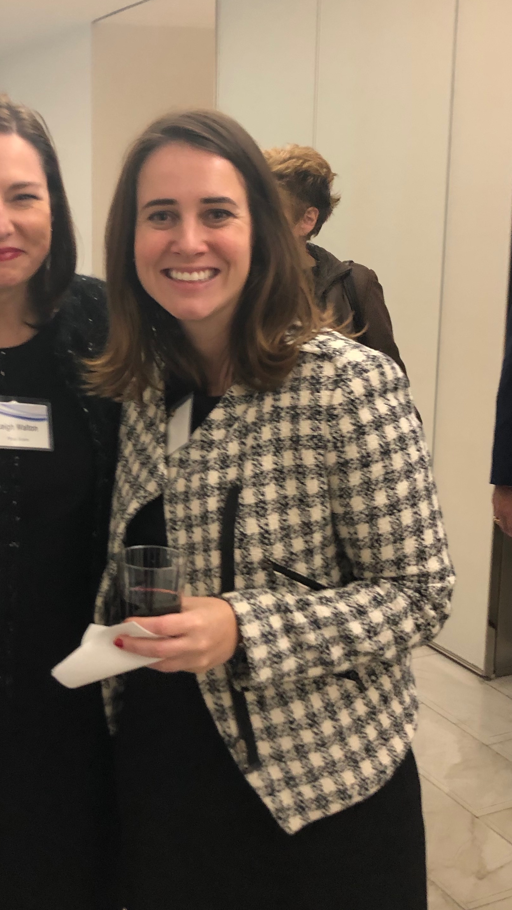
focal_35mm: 43
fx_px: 1038
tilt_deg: -10.0
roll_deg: -0.3
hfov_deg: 27.0
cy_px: 399
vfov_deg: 47.3
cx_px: 83
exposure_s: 1/15
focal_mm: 3.99
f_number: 1.8
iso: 50
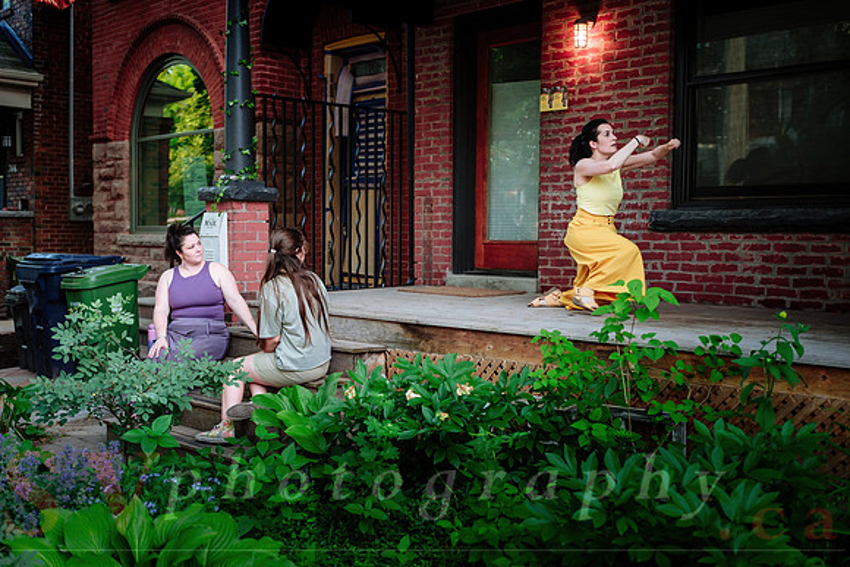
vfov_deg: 35.4
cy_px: 284
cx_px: 401
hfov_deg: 51.1
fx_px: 889
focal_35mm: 38
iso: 500
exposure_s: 1/160
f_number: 1.8
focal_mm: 23.3
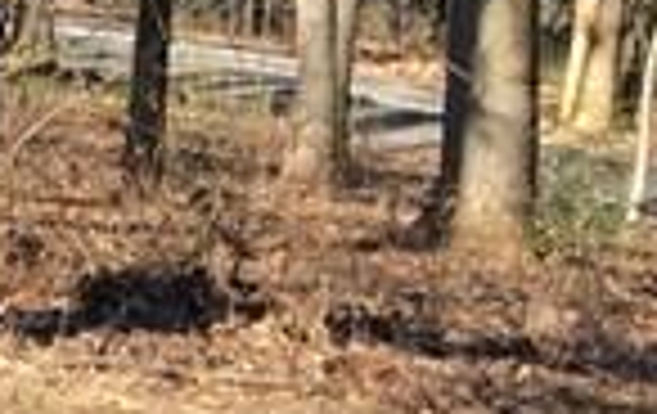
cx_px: -1638
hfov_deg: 7.7
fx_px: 3859
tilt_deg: -12.9
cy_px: 4
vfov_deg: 6.1
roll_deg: -0.4
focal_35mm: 215
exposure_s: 1/218
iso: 25
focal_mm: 4.15
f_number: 2.2
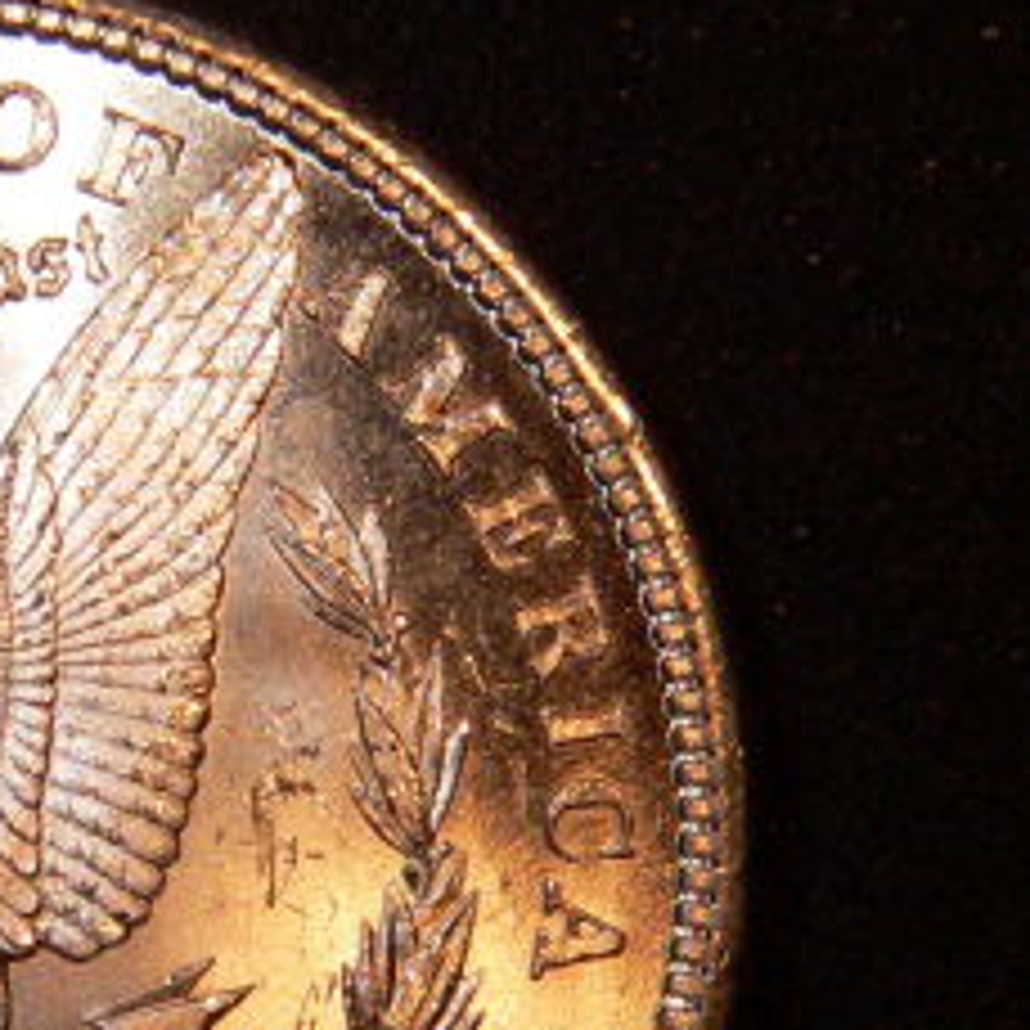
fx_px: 8517
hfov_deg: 6.9
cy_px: 821
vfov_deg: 6.9
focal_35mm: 253
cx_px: -169
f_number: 5.6
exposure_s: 1/640
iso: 200
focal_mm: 17.4
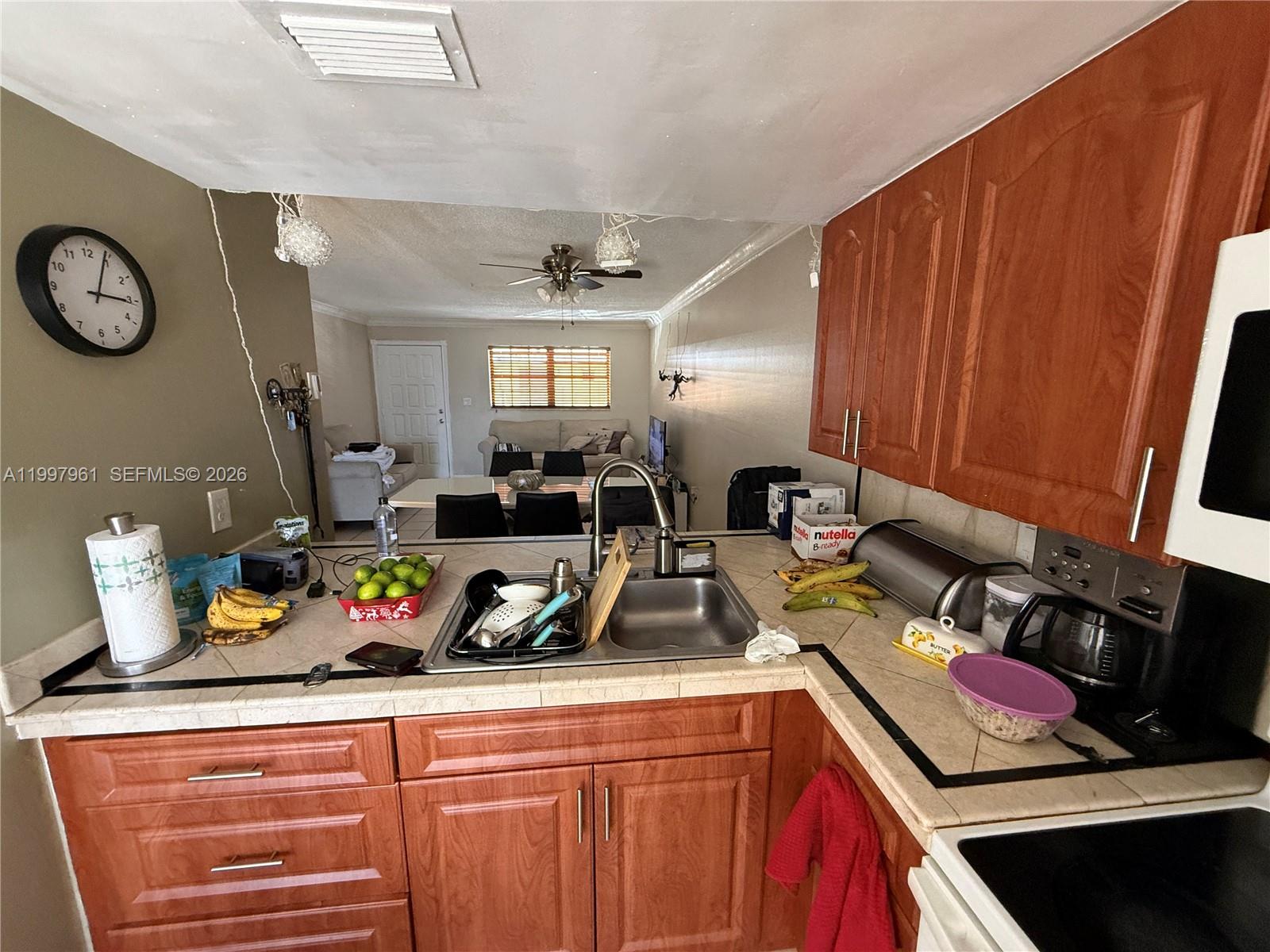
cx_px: 635
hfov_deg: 102.1
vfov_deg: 85.7
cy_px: 476
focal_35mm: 14
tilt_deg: -10.4
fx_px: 514
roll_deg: -0.7
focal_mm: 2.22
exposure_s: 1/60
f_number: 2.2
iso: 500
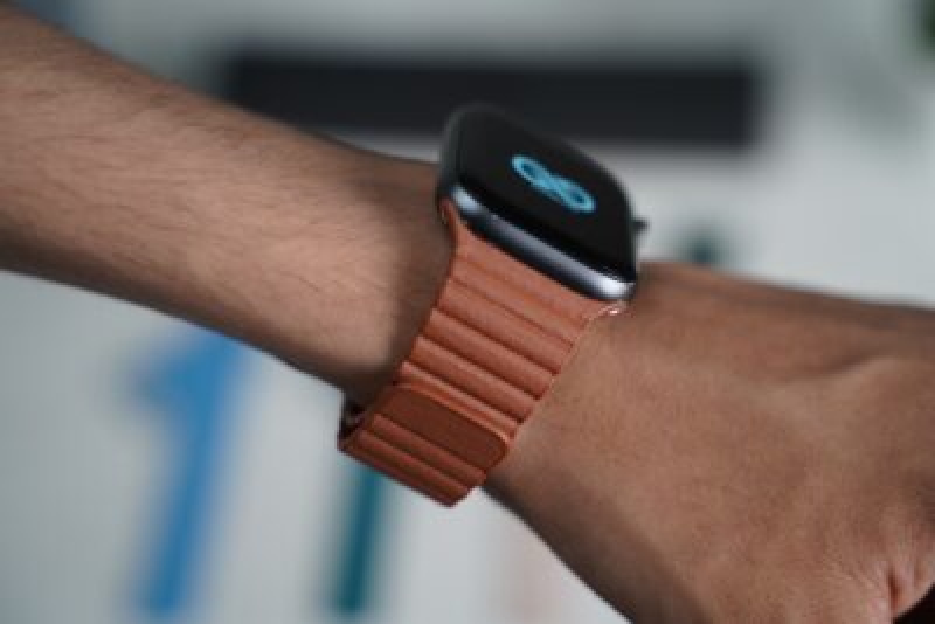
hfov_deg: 31.4
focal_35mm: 64
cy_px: 312
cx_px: 468
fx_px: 1663
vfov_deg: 21.3
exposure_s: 1/125
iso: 1250
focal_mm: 64
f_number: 3.5
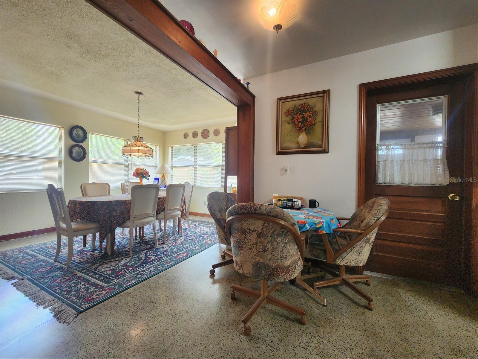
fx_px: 180
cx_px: 239
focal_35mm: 13
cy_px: 180
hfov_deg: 106.2
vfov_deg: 89.9
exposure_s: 1/60
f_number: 2.2
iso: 160
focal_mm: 2.2
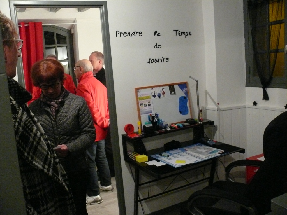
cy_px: 108
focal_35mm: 35
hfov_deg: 52.6
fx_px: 290
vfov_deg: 40.7
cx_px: 144
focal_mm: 7.4
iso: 800
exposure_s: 1/25
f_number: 2.8
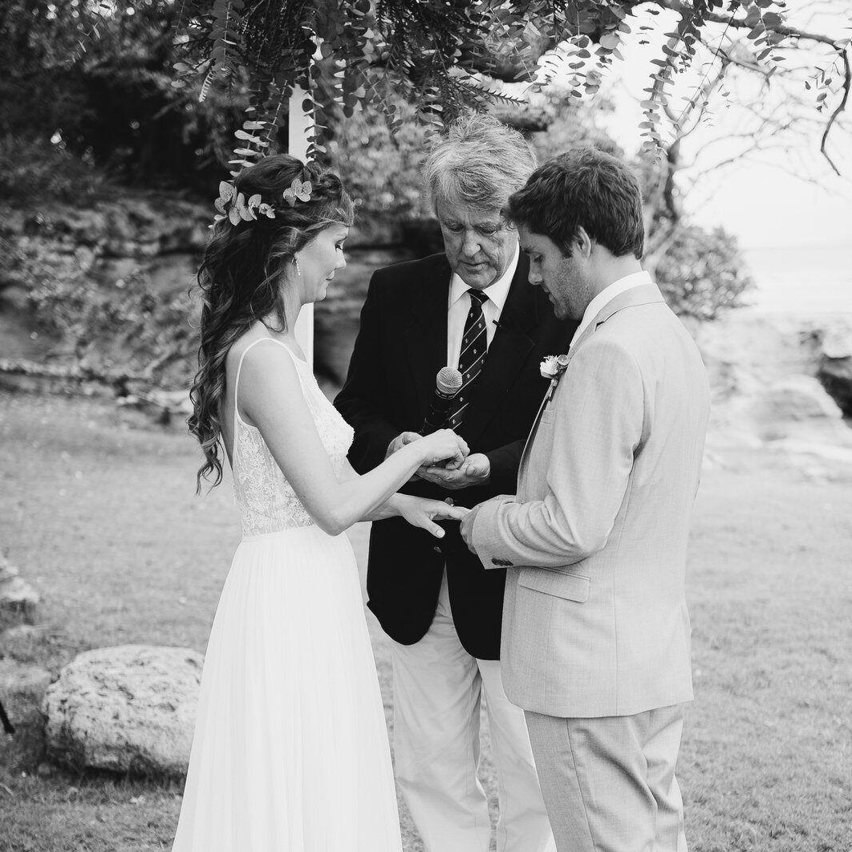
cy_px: 595
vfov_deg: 26.7
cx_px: 426
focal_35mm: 64
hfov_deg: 26.9
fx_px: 1782
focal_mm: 50
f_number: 2.8
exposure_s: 1/250
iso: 320
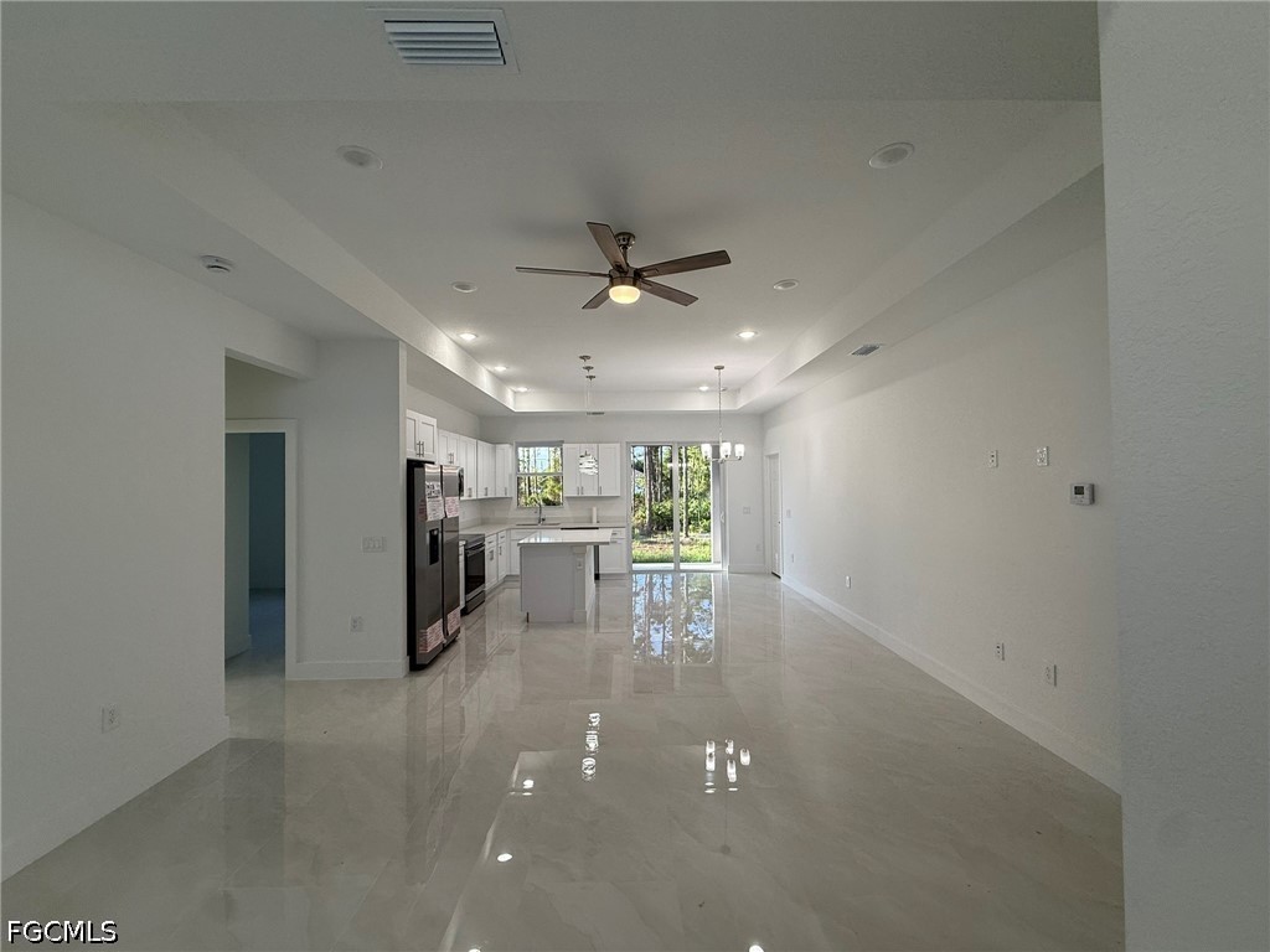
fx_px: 514
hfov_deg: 102.1
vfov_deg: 85.7
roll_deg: +1.0
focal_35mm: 14
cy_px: 476
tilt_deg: +1.3
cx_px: 635
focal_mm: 2.22
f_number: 2.2
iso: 64
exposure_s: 1/138
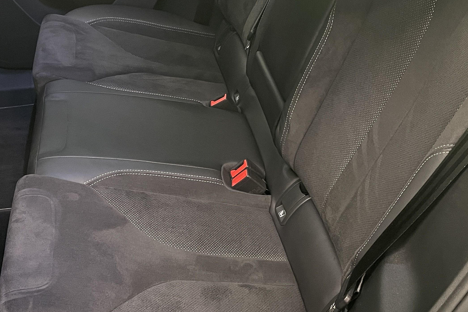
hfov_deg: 38.1
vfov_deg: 25.8
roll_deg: +1.9
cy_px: 96
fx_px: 676
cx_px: 200
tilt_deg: -30.2
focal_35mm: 52
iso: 320
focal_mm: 4.2
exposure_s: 1/33
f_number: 1.6
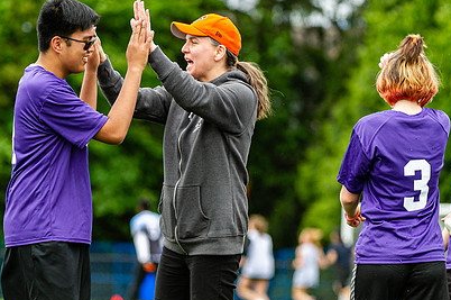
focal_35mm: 384
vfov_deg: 3.6
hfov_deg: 5.4
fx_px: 4805
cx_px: 164
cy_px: 172
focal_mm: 200
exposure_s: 1/1000
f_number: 4
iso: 450
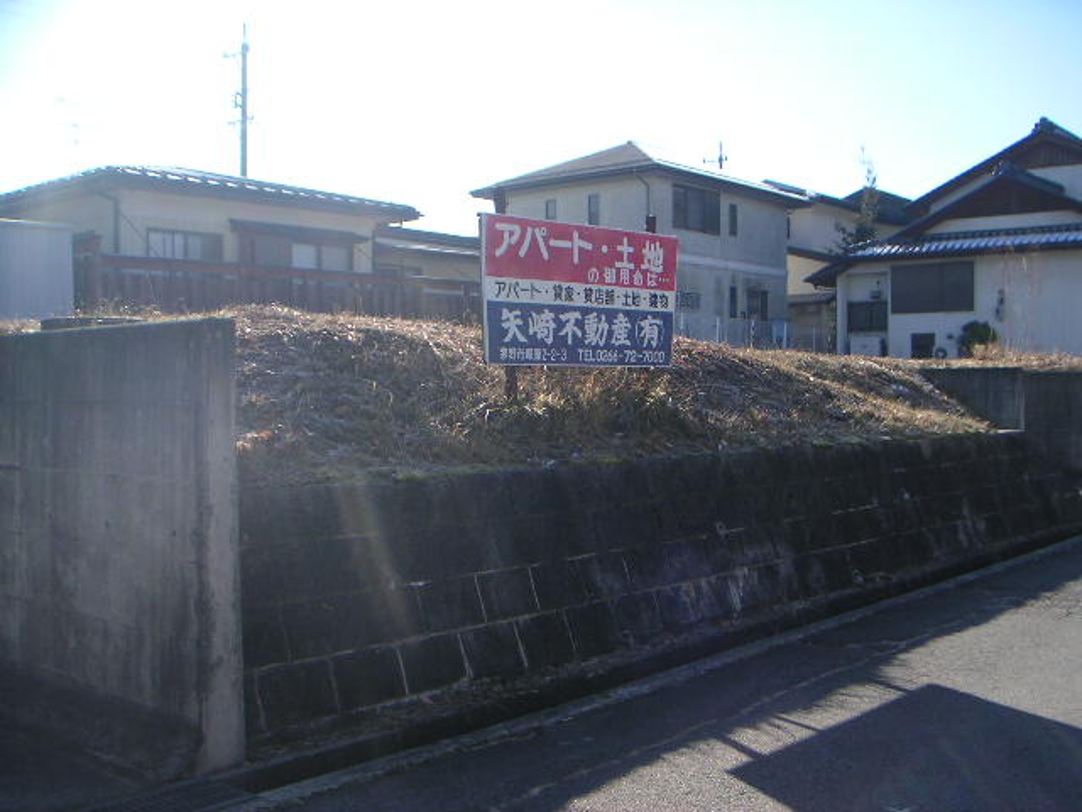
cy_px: 406
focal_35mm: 38
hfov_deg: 49.0
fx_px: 1188
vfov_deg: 37.7
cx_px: 541
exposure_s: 1/750
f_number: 2.8
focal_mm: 6
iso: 50
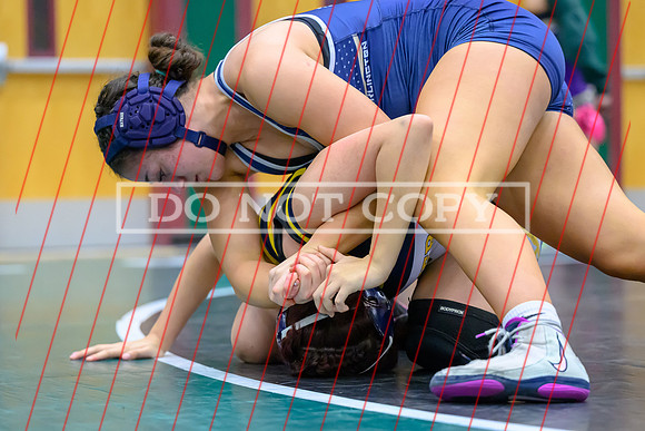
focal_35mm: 121
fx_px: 2162
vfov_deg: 11.4
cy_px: 250
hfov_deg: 17.0
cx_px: 318
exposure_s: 1/640
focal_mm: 92
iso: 5000
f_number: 2.8
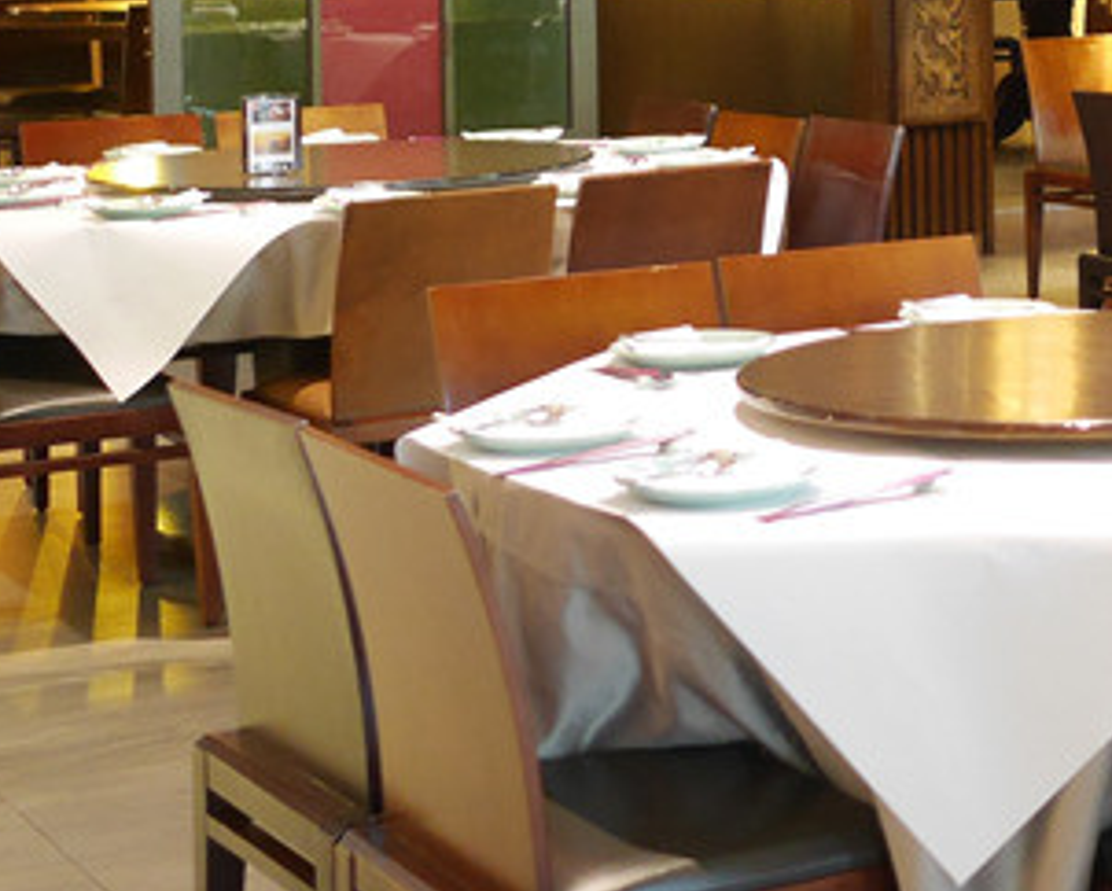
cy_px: -173
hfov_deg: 19.0
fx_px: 3194
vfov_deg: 15.3
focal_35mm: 97
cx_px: 1193
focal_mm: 15
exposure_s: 1/60
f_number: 1.7
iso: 800
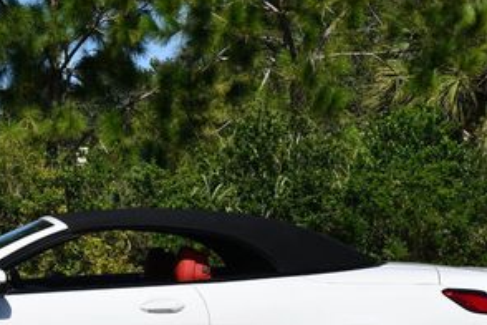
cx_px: 65
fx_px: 1650
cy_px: 217
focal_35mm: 122
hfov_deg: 16.6
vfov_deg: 11.2
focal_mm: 28
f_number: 9
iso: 100
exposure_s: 1/320
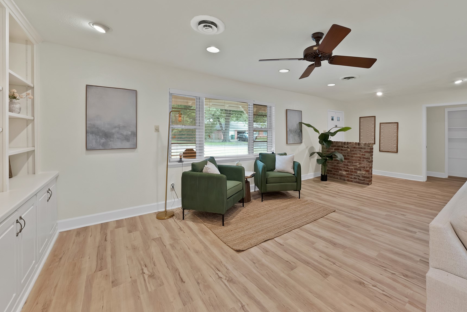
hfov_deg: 103.5
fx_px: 182
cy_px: 143
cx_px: 267
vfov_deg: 81.2
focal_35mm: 14
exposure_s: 1/2.5
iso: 640
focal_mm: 12
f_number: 9
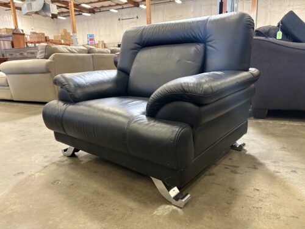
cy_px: 114
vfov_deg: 53.1
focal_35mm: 26
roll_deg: +2.1
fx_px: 229
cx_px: 152
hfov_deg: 67.3
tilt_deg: -13.2
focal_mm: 5.96
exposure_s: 1/60
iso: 400
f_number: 1.6
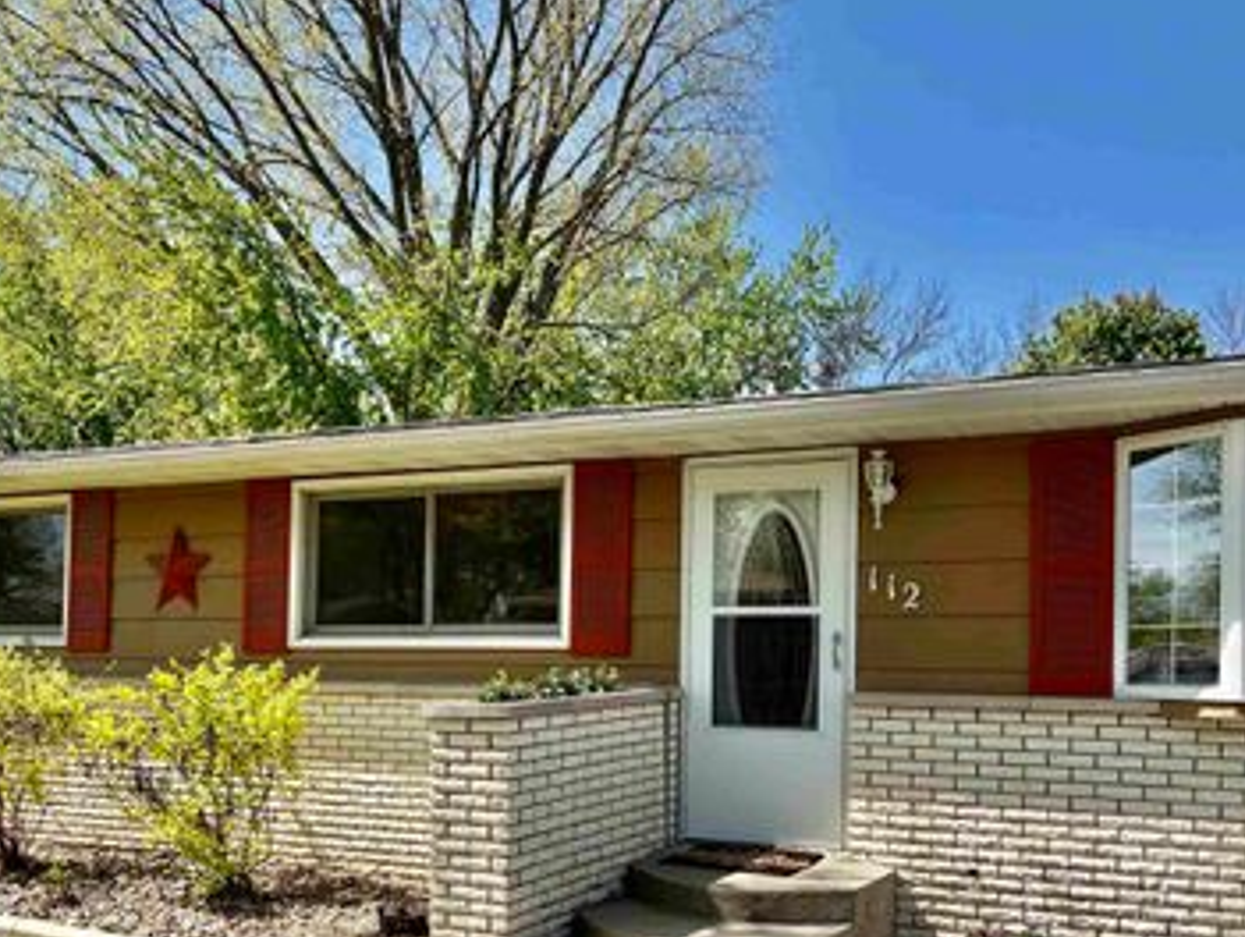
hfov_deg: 49.9
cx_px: 724
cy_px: 630
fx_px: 1332
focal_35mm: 37
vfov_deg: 38.3
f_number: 1.6
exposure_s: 1/1751
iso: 50
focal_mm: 5.96
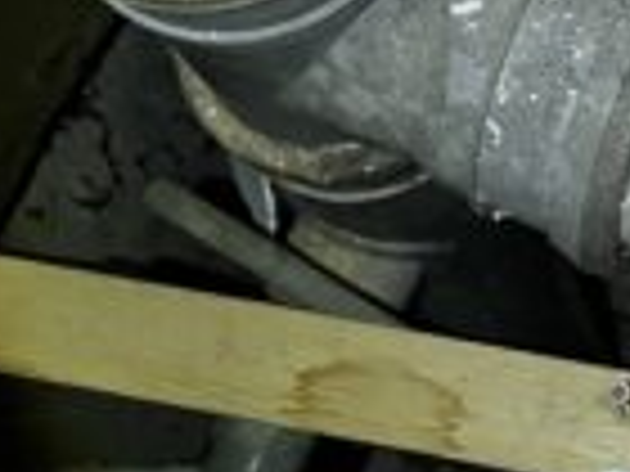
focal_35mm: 116
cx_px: 612
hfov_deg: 16.7
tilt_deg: -70.0
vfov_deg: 12.6
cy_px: -40
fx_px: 2111
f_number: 1.5
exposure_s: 1/33
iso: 500
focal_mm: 5.7
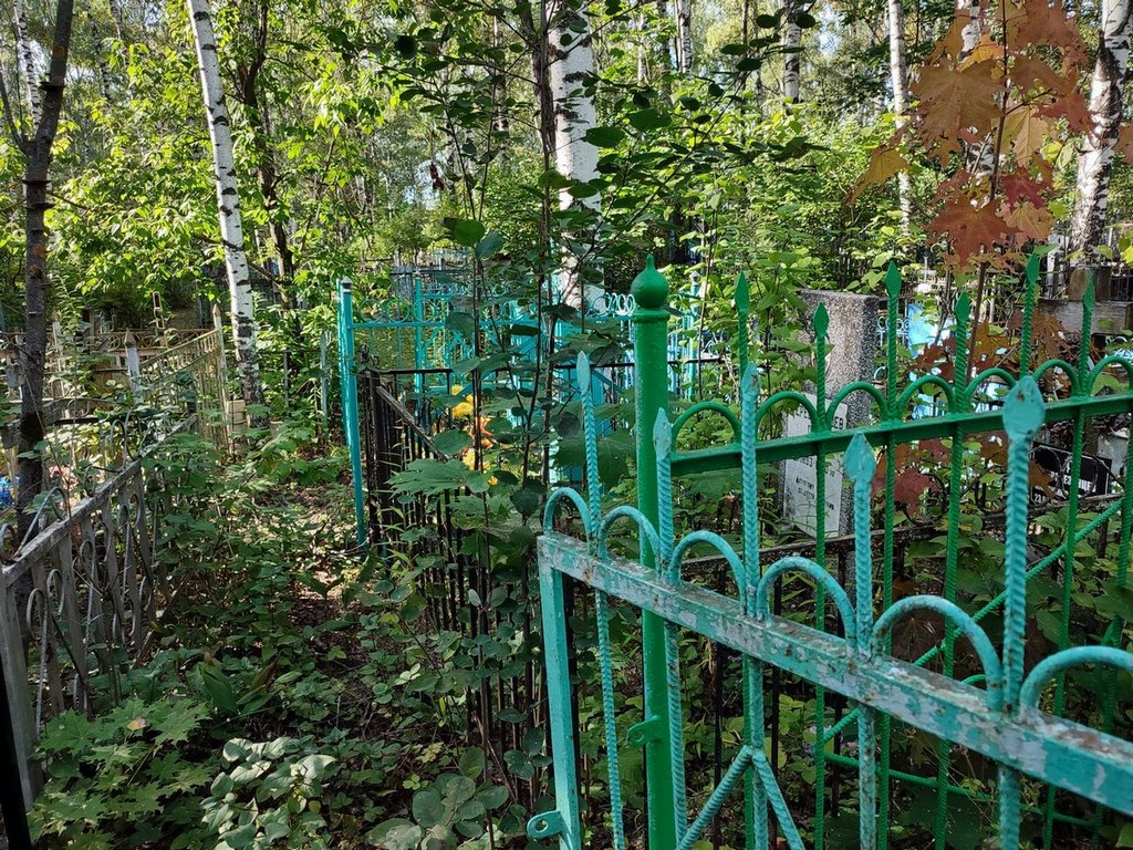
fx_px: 818
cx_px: 566
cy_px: 425
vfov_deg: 54.9
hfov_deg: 69.4
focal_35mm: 25
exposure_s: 1/100
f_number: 1.9
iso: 63
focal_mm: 6.04
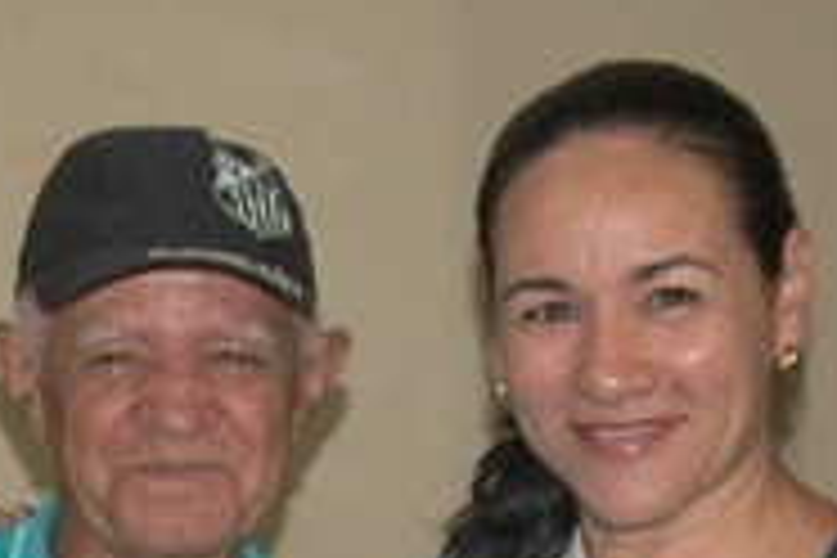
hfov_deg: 13.2
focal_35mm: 155
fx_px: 3603
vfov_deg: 8.7
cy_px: 720
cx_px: 220
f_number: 5.6
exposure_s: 1/60
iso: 2500
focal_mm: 30
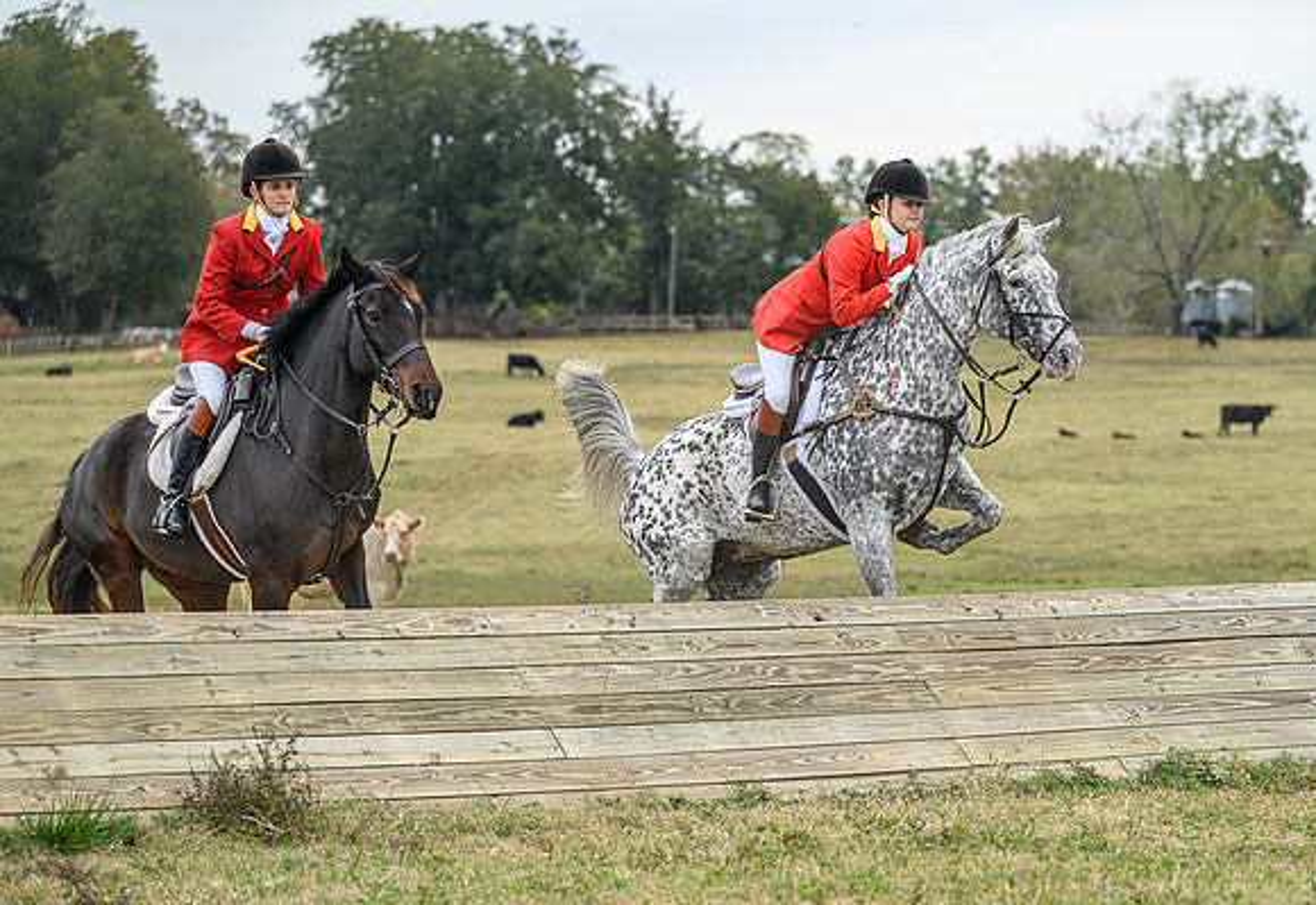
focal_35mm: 146
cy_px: 538
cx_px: 808
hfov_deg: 13.9
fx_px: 5387
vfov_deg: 9.6
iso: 500
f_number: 3.5
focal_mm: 120
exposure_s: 1/640
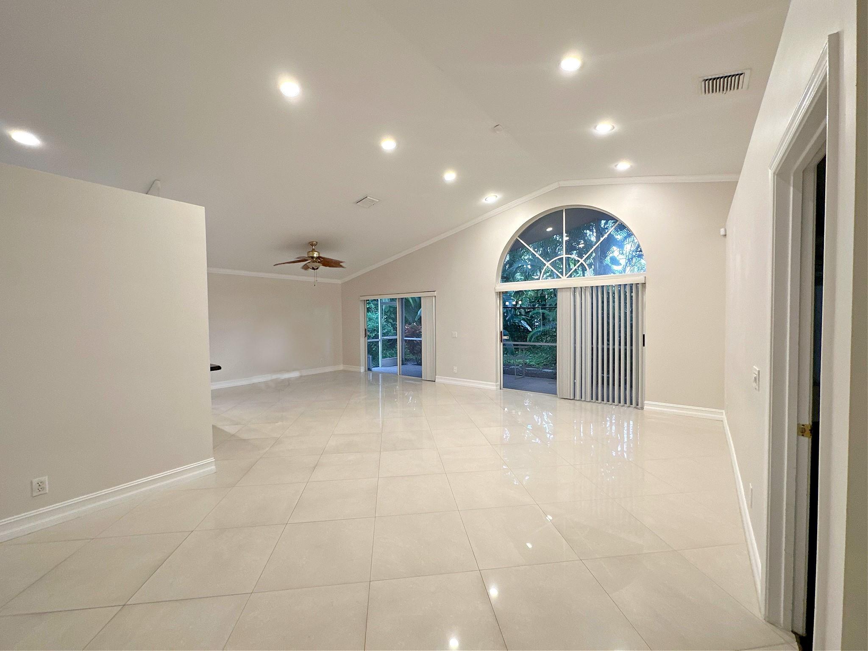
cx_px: 434
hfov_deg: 102.1
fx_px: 351
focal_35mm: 14
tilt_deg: -1.6
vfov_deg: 85.7
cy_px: 326
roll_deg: +0.0
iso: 160
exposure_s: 1/60
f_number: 2.2
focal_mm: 2.22
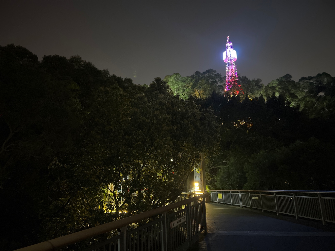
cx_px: 168
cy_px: 126
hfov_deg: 67.3
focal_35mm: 26
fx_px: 252
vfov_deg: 53.1
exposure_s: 1/15
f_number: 1.5
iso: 2000
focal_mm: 5.7
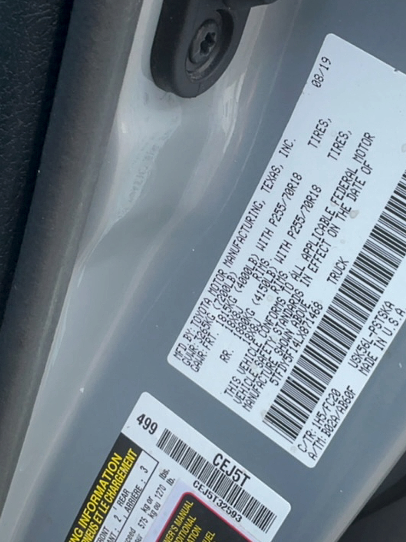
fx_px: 766
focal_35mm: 49
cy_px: 274
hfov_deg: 29.6
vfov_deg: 38.9
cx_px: 232
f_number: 1.8
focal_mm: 3
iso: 32
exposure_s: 1/60
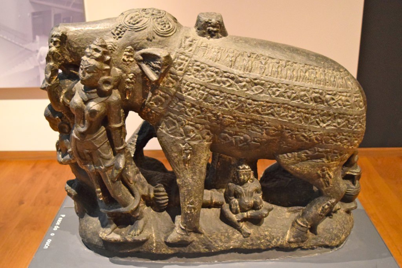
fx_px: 469
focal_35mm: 42
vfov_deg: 31.9
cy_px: 134
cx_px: 201
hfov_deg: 46.4
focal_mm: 28
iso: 6400
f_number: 4.2
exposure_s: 1/60
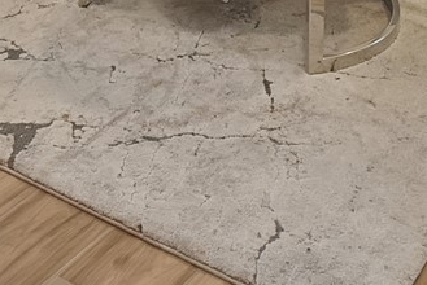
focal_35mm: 73
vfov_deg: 13.5
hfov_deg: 27.0
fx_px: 867
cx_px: 67
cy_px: -401
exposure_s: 1/2.5
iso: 640
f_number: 9
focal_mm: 12
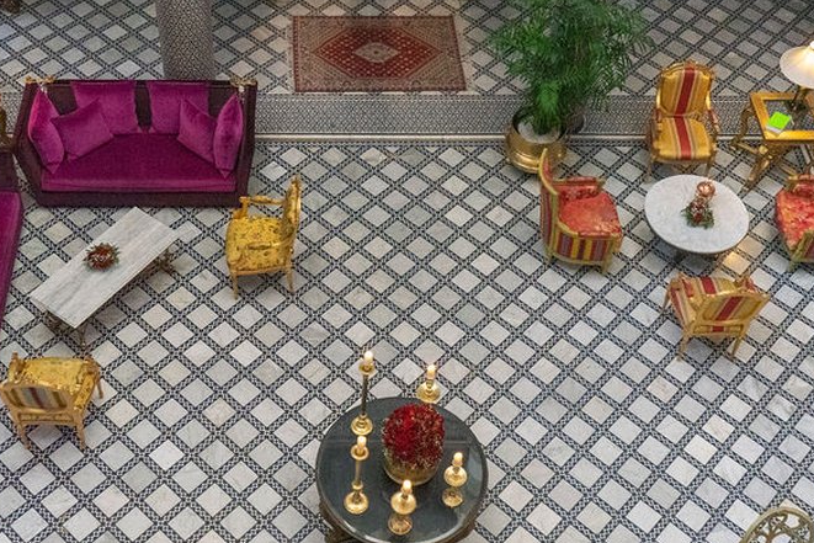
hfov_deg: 40.3
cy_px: 235
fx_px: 1108
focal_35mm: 49
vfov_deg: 27.5
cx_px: 379
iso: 4000
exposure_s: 1/125
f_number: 5.6
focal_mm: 28
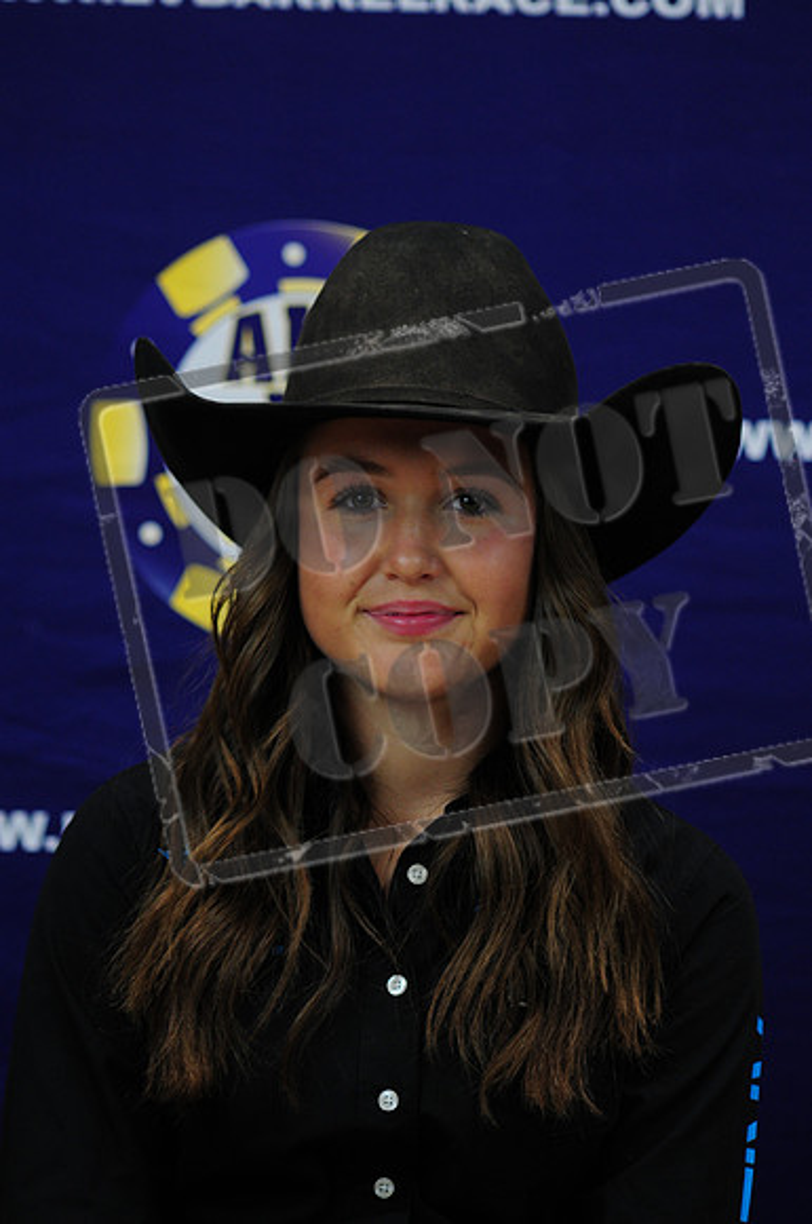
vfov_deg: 16.7
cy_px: 612
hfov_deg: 11.1
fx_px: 4174
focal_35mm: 123
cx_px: 406
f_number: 4
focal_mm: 82
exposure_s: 1/125
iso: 640
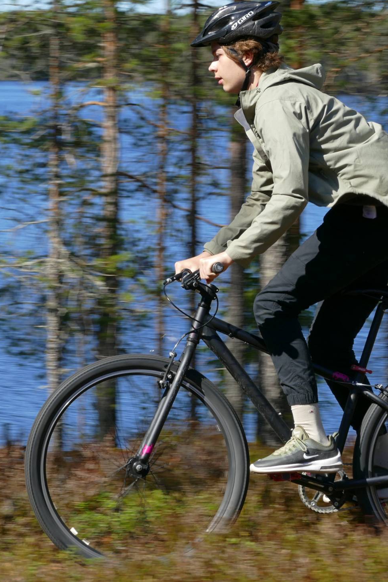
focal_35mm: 196
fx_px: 3168
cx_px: 144
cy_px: 292
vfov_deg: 10.5
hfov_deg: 7.0
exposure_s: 1/200
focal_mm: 47.46
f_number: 8
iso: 125
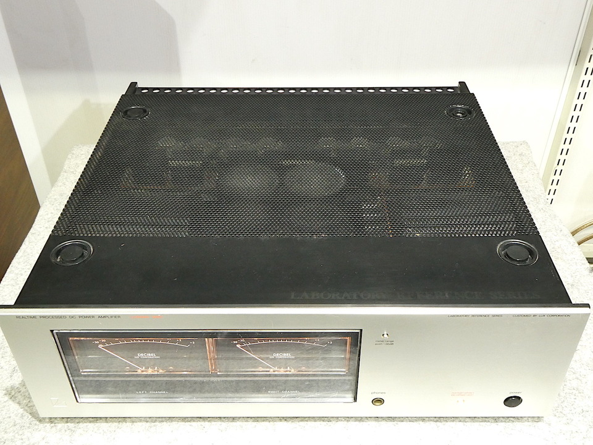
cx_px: 296
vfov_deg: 40.7
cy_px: 222
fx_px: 600
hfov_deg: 52.6
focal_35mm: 35
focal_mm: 6.3
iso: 400
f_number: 7.1
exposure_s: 1/2.5
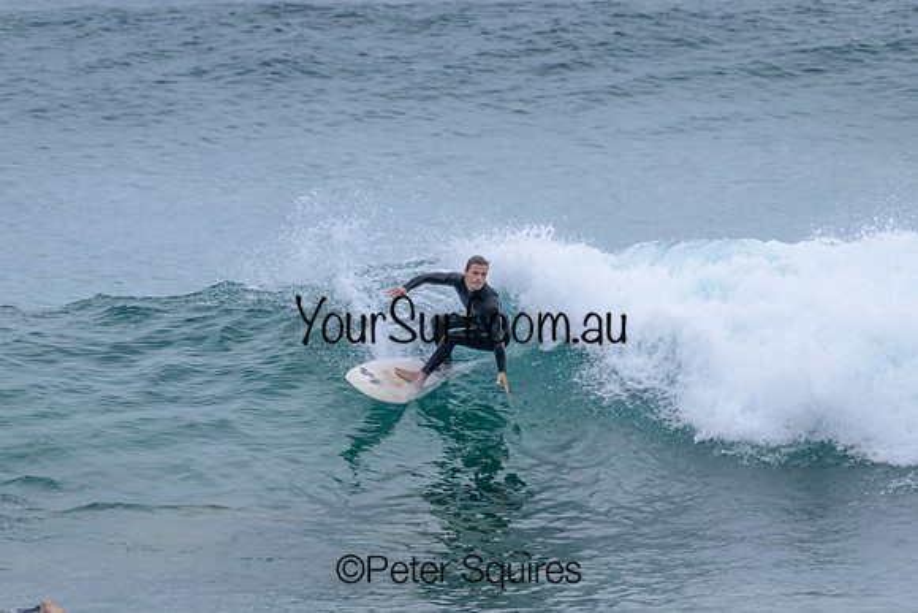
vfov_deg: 1.5
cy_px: 306
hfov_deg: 2.3
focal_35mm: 900
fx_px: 22954
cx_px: 459
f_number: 11
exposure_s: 1/2000
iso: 1100
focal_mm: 900
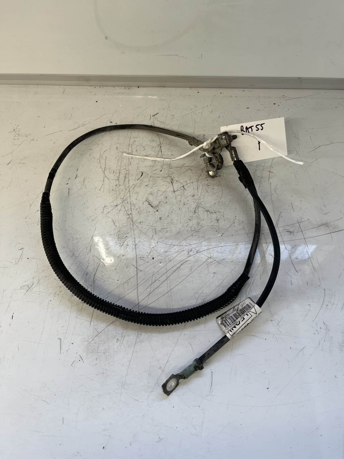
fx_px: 345
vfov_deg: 67.3
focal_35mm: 26
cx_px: 172
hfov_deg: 53.1
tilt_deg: -63.0
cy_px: 230
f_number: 1.6
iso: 64
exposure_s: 1/122
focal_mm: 5.1
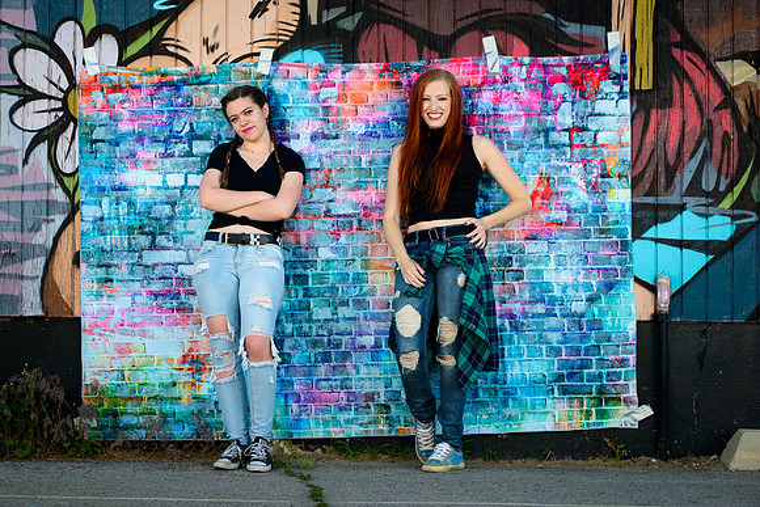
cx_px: 380
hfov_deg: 22.1
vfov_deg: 14.9
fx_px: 1943
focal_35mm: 92
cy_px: 254
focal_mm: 92
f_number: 5.6
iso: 125
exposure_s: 1/320
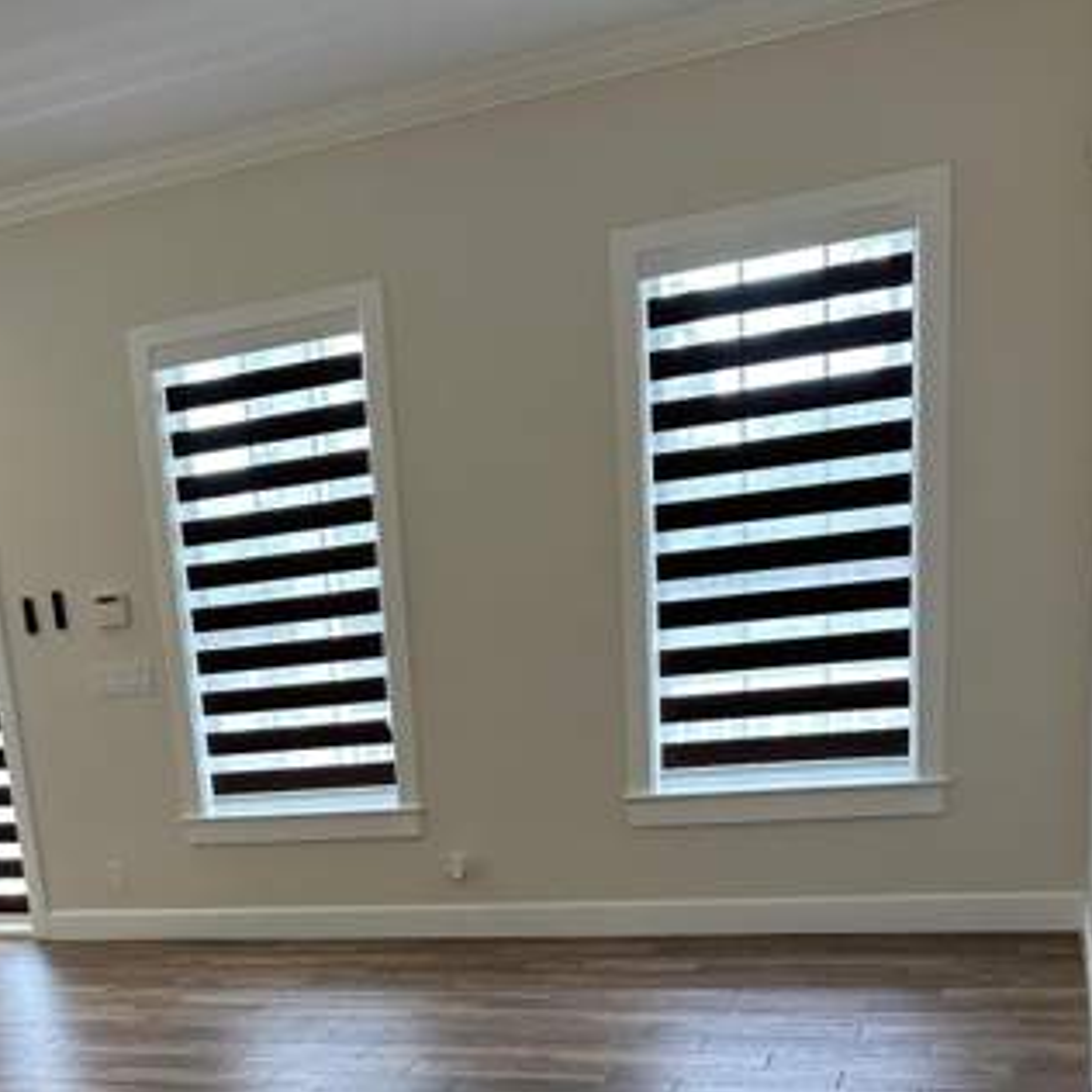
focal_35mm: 43
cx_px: 273
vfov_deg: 36.0
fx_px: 1535
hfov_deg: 38.2
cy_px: 1044
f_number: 1.78
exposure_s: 1/120
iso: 160
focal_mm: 6.86
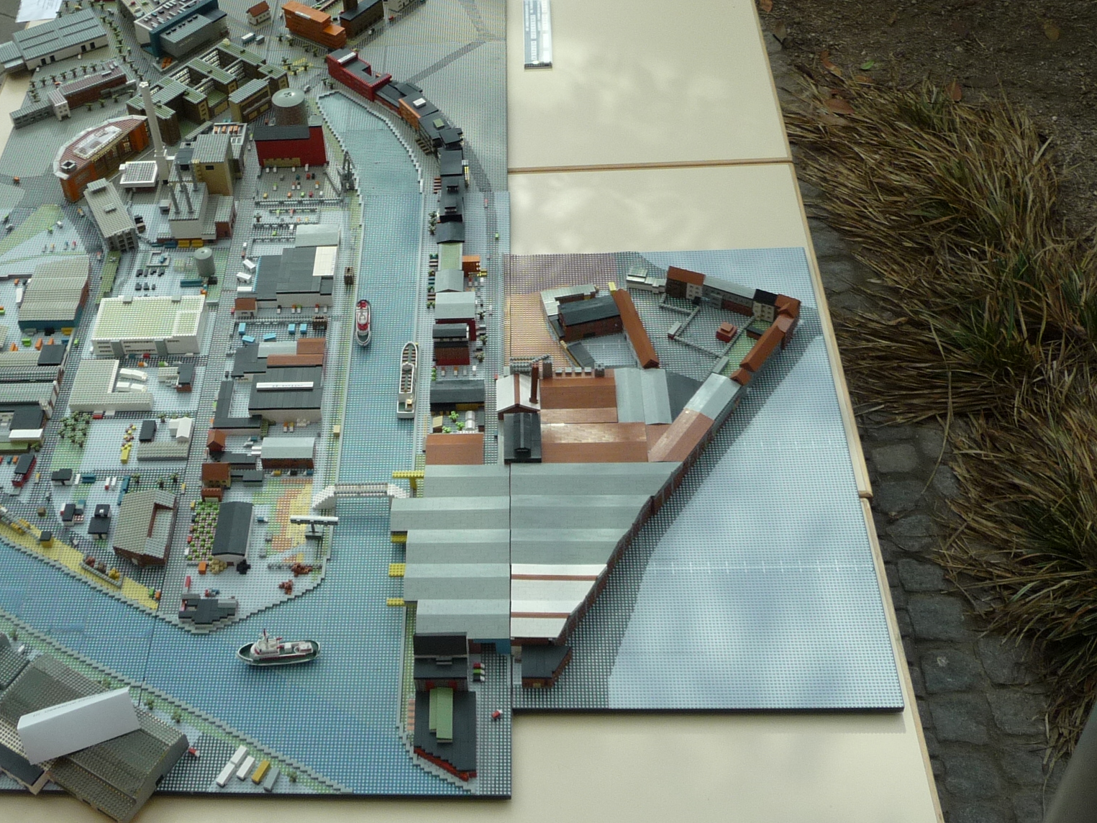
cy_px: 340
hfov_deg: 40.0
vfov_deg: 30.8
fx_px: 1490
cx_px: 370
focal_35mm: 47
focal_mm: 4.7
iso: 100
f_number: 3.3
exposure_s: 1/200
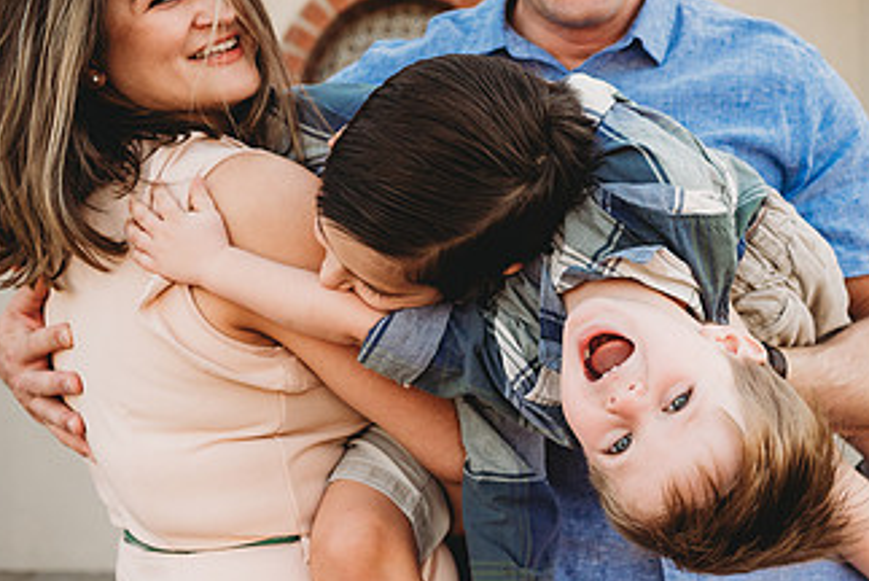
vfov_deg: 20.9
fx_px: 1570
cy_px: 218
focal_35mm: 65
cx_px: 565
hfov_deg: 30.7
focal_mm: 35
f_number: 3.5
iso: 1000
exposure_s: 1/2500
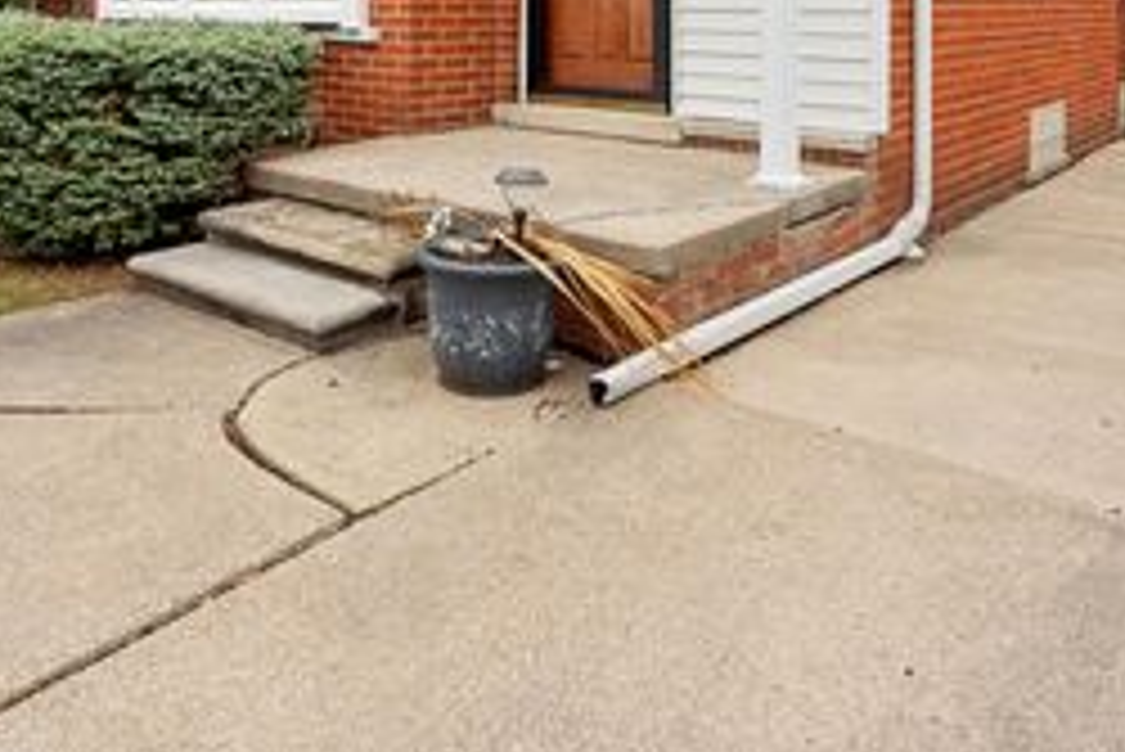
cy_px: 20
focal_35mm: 31
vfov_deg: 38.4
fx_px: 963
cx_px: 598
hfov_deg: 60.5
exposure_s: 1/160
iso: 500
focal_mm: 15.4
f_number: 8
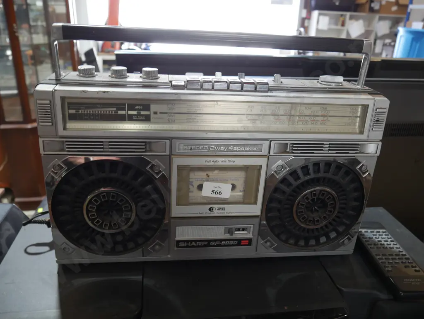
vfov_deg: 49.8
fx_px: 343
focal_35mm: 28
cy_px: 160
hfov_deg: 63.4
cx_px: 212
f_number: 4.5
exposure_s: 1/60
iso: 500
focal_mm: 14
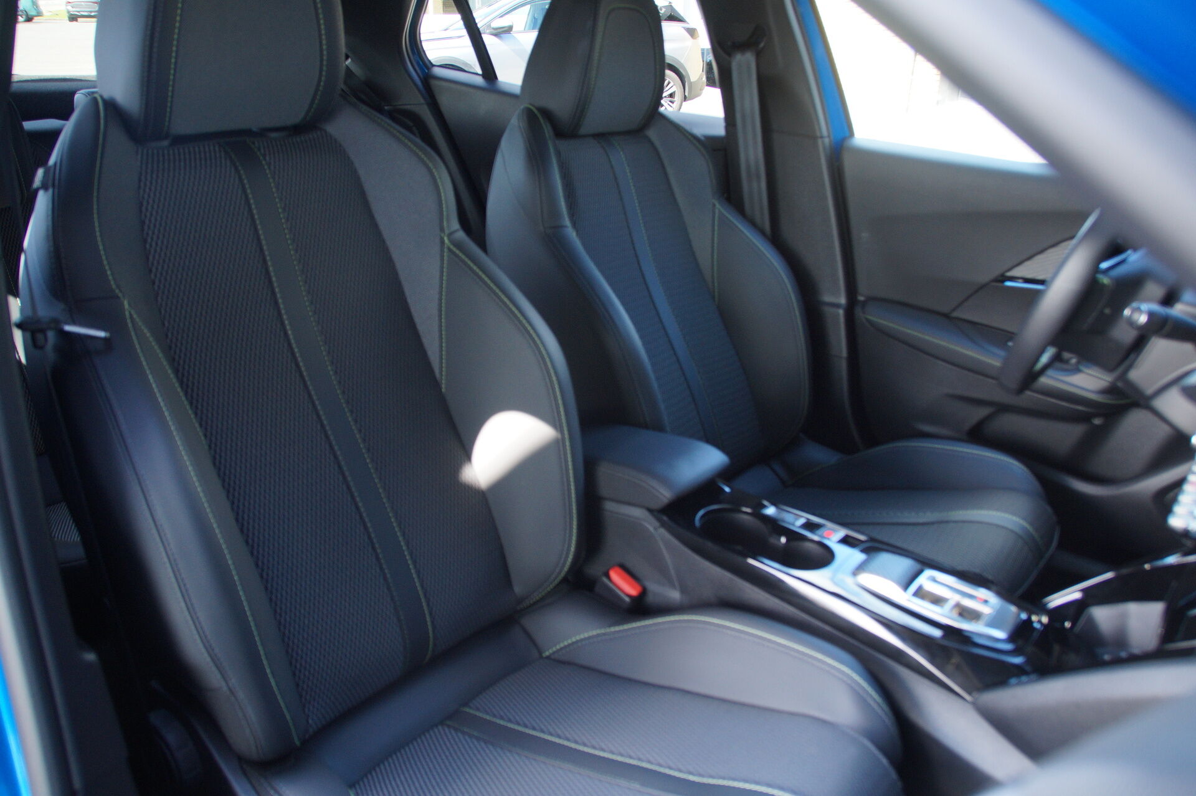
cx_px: 598
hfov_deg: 67.4
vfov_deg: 47.9
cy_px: 398
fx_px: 896
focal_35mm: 27
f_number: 4
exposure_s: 1/60
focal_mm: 18
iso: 400
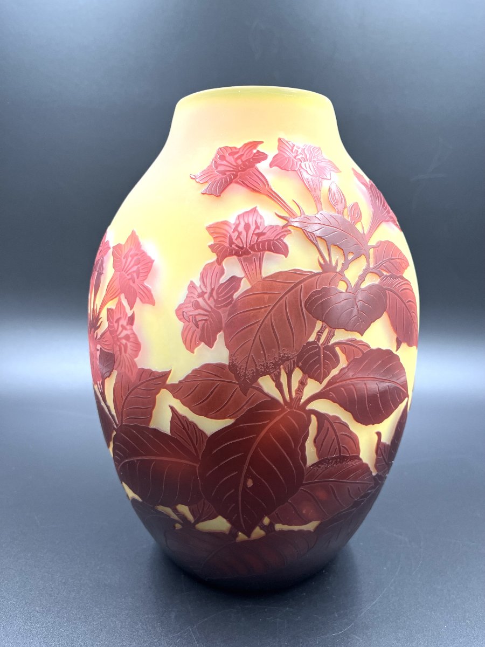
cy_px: 324
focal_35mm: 26
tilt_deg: -11.4
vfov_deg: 67.3
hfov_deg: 53.1
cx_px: 242
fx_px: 486
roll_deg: +1.9
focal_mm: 5.1
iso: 125
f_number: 1.6
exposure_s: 1/121
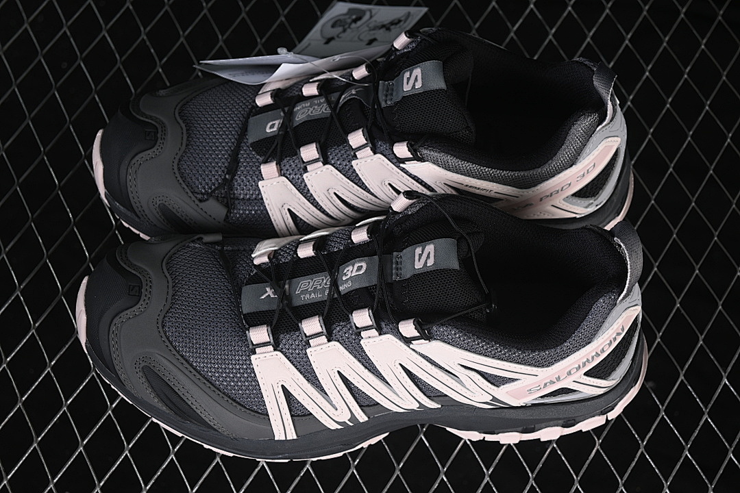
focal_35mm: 75
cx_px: 370
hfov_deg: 27.0
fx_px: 1542
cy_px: 246
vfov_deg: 18.2
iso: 160
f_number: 7.1
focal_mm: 50
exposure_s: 1/60
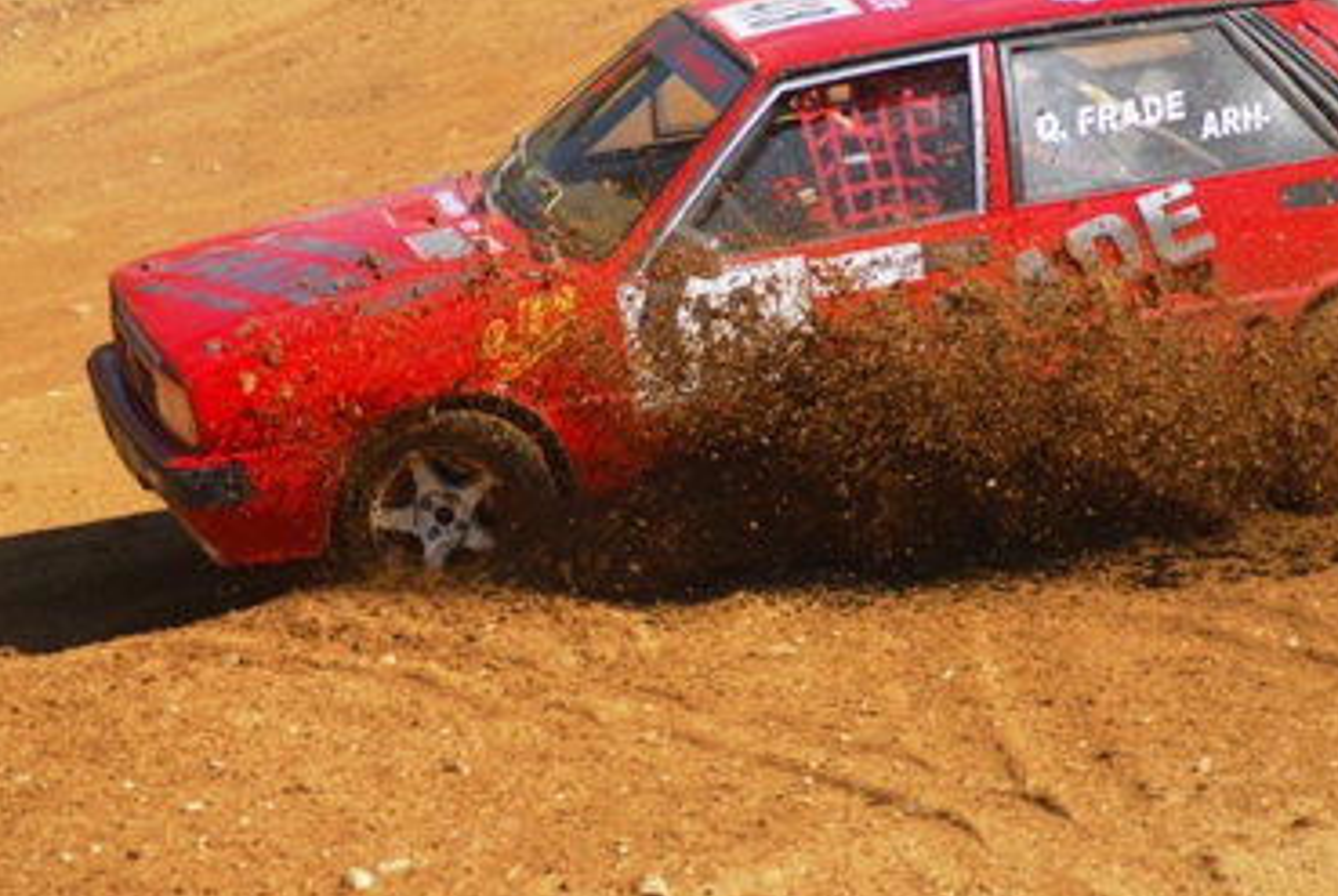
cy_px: 453
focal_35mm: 237
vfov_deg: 5.8
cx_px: 685
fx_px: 8819
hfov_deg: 8.7
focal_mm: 130
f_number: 4.2
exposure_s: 1/1000
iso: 320
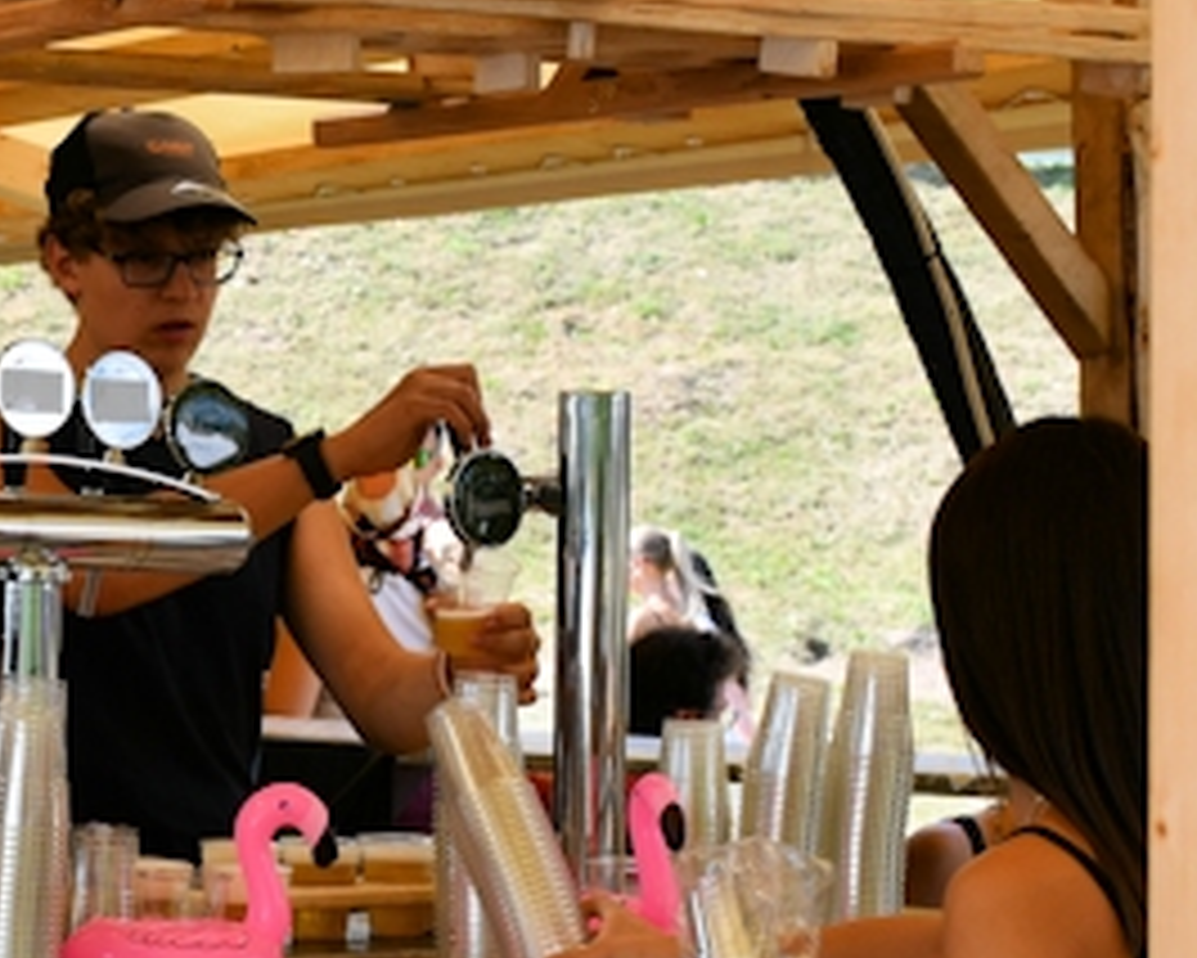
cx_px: -68
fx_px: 4005
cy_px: 380
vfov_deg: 13.6
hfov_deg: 16.6
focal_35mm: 113
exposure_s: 1/250
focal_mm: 27
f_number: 6.3
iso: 200
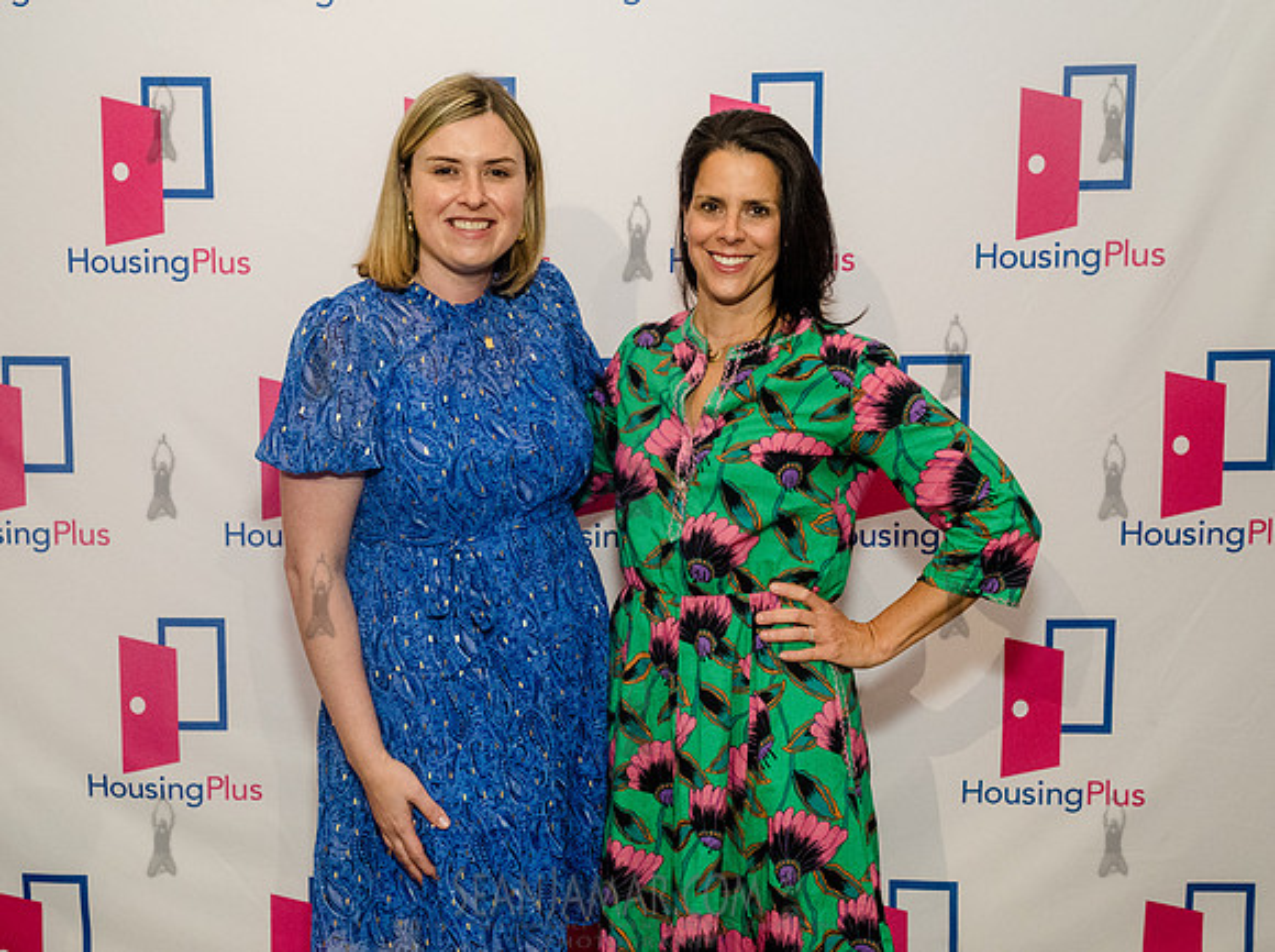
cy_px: 461
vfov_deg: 35.5
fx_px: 1486
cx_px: 571
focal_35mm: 40
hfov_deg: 46.4
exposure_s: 1/200
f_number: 5.6
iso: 5000
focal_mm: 35
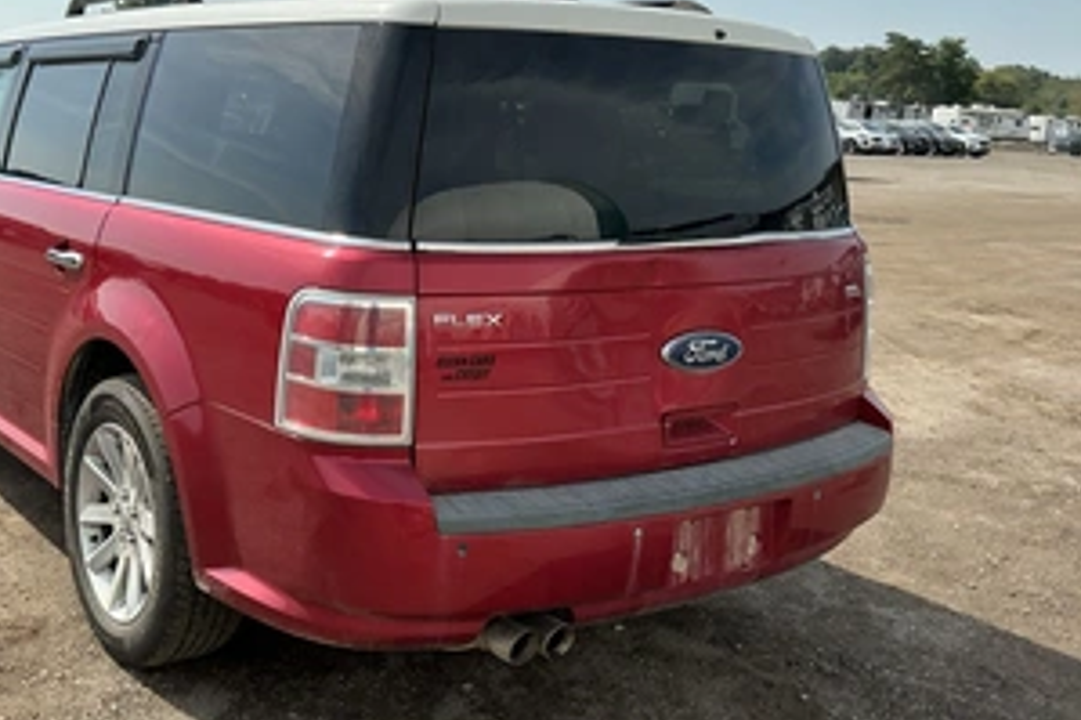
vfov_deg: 34.1
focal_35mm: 39
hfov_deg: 48.8
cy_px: 289
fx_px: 1170
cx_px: 365
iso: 25
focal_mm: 3
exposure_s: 1/1984
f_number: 1.8
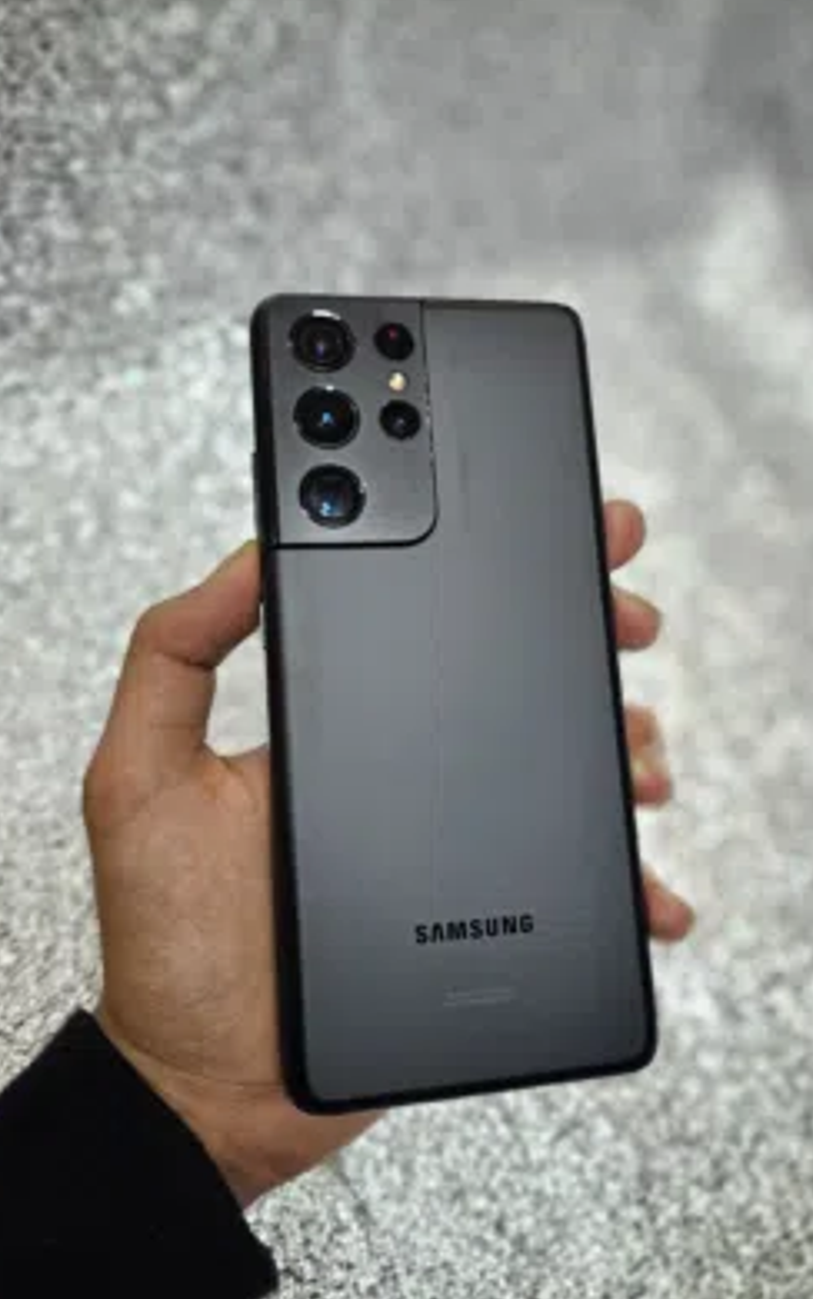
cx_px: 397
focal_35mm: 25
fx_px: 886
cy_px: 640
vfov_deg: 72.5
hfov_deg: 49.3
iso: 100
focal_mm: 6.3
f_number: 1.7
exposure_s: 1/120
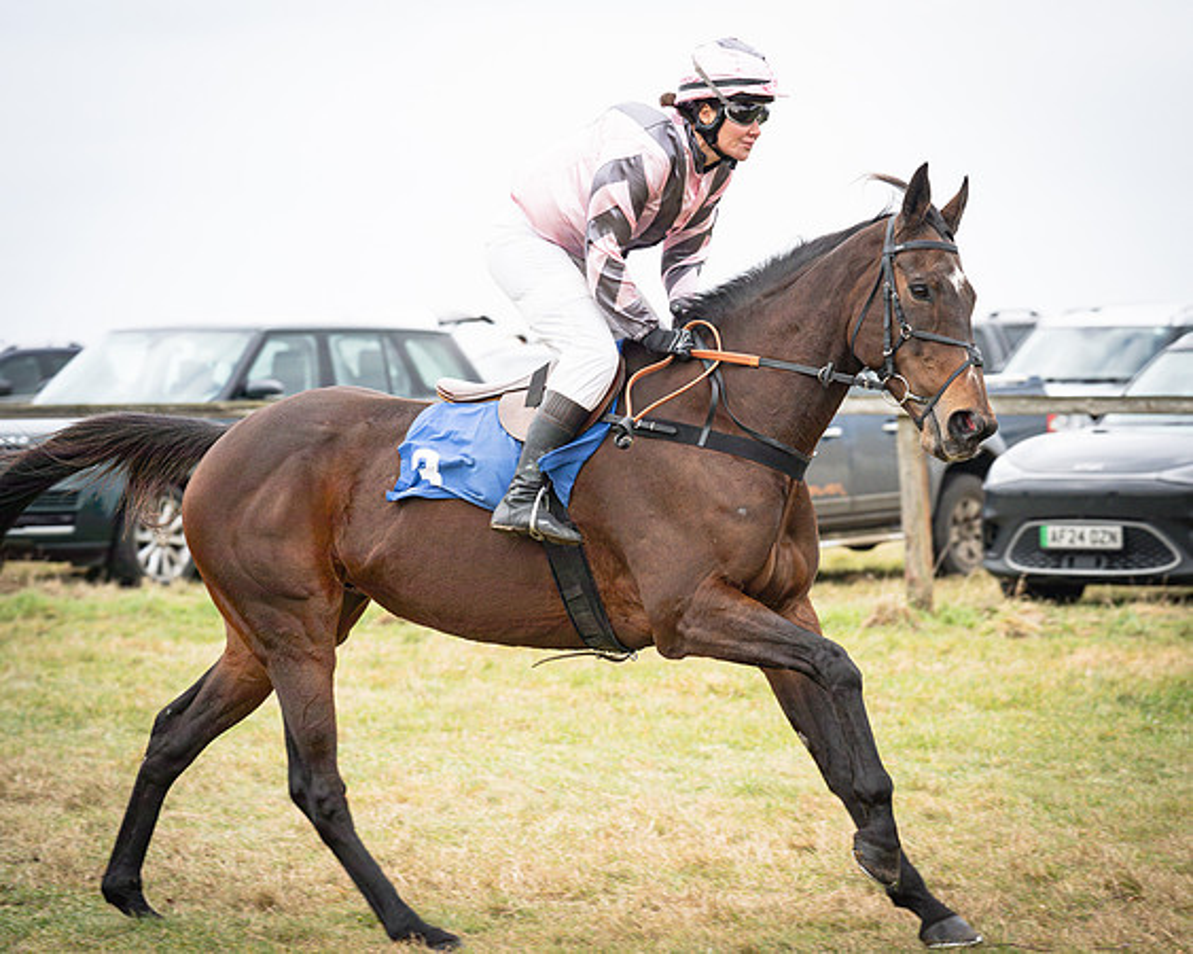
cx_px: 596
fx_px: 5369
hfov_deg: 12.7
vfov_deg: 10.1
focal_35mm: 152
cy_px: 477
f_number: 4.5
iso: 500
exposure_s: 1/1000
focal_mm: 135
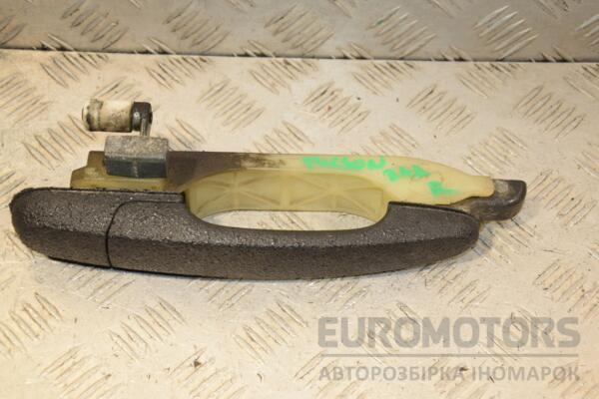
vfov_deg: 18.9
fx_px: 1198
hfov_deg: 28.1
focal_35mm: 72
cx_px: 300
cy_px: 200
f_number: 6.3
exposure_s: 1/200
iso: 800
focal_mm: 48
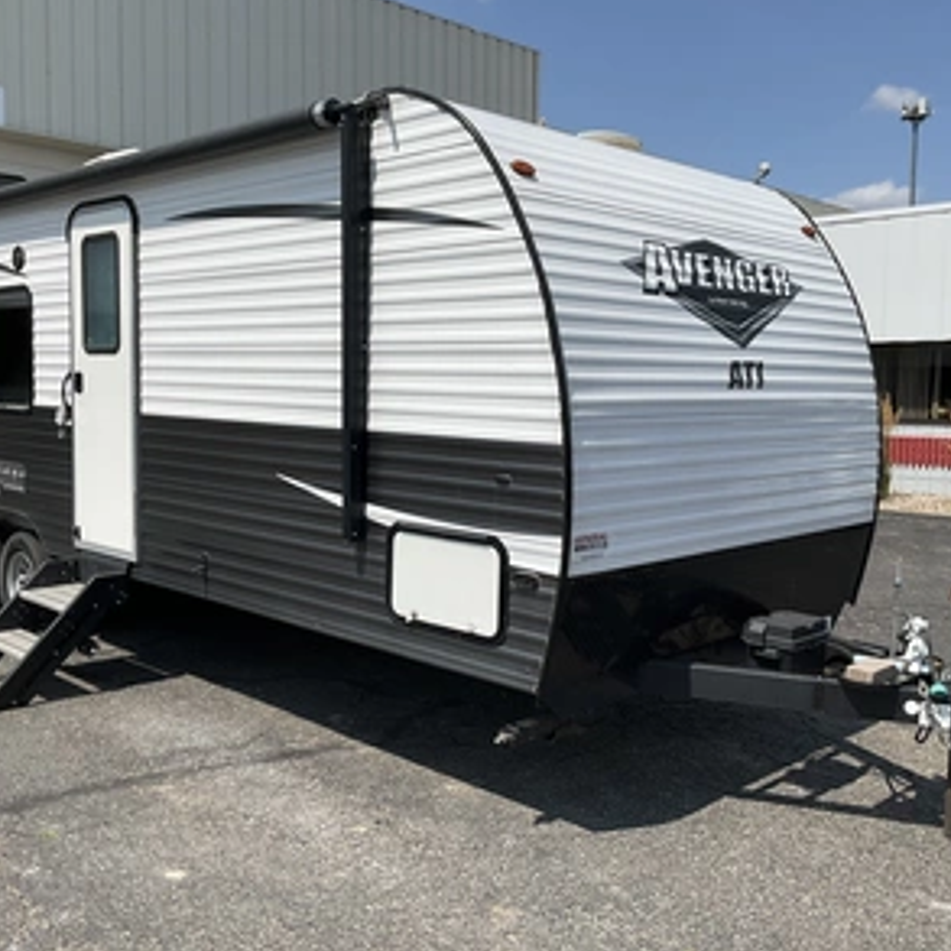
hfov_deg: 47.1
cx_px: 422
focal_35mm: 35
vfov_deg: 47.2
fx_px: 1088
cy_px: 480
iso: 25
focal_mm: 3
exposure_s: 1/3125
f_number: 1.8
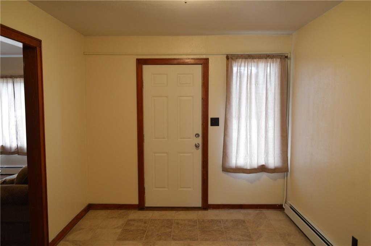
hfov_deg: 67.4
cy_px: 123
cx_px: 186
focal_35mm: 27
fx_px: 278
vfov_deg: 47.8
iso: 500
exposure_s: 1/15
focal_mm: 18
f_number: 3.5
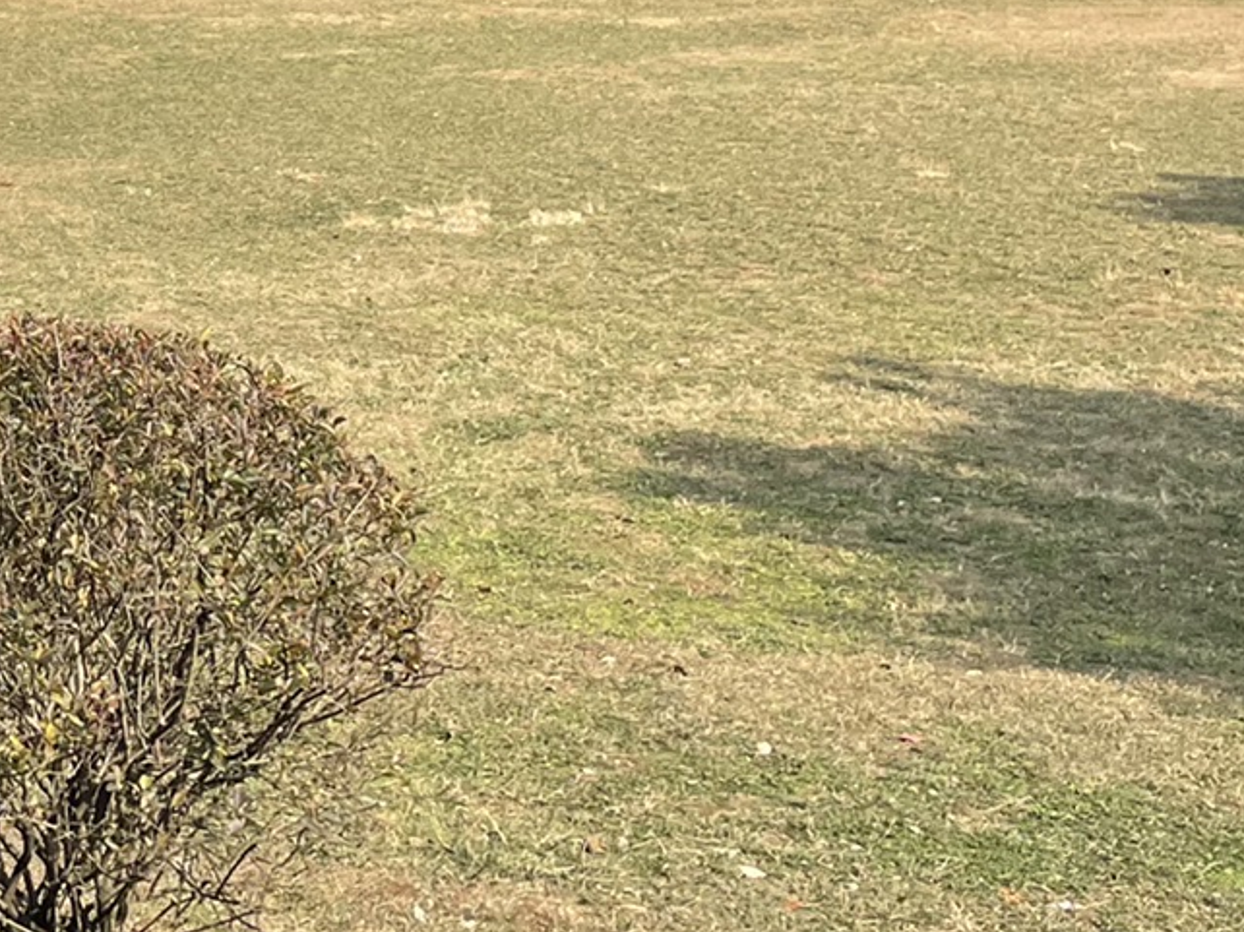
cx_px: -432
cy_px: -357
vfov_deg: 16.9
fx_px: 2910
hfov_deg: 21.5
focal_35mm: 81
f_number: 1.6
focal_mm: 4.2
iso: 32
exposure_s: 1/2451
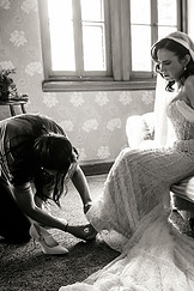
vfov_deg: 39.5
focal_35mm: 50
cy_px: 172
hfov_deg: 26.8
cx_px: 128
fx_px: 404
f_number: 2.8
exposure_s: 1/100
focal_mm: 27
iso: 1250
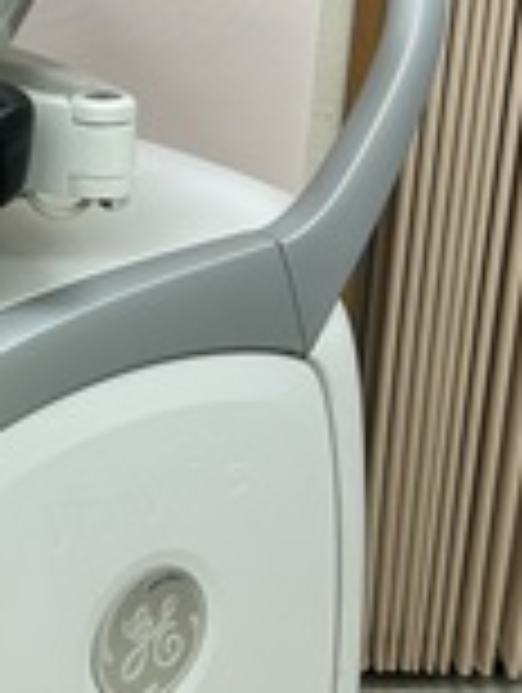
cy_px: 302
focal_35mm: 83
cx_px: -198
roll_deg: +1.0
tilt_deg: -20.9
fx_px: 1664
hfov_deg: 16.6
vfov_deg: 23.5
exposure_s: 1/122
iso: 50
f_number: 1.78
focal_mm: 6.86
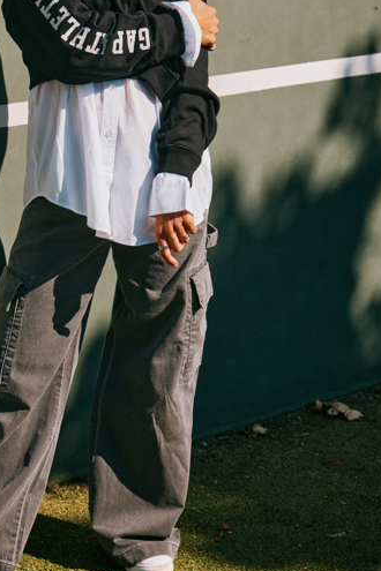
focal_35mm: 113
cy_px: 197
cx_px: 107
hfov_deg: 12.1
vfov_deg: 18.1
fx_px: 1794
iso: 400
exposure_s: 1/1600
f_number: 5
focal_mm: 54
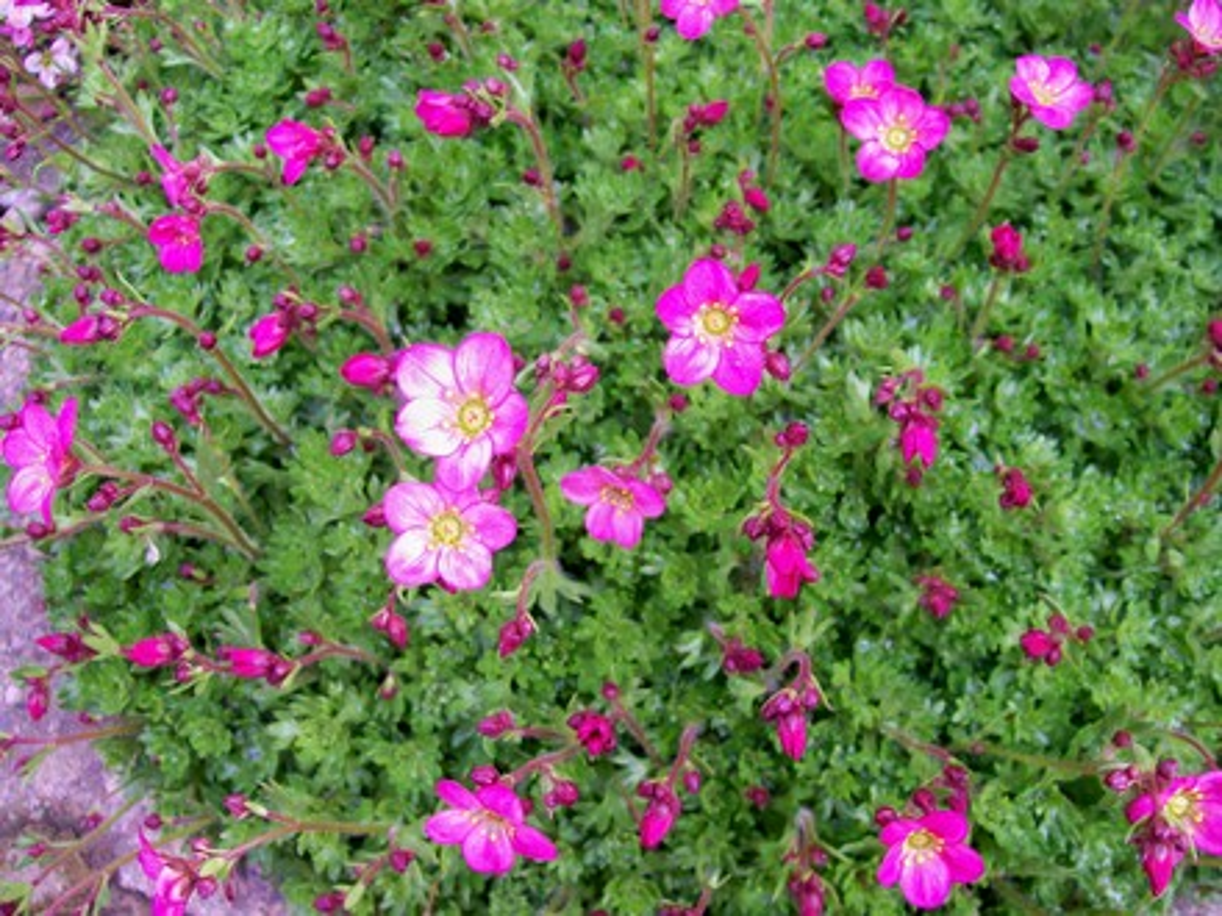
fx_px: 1271
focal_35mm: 36
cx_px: 611
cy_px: 458
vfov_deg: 39.7
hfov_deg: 51.4
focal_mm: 6
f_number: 2.7
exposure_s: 1/63
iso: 80
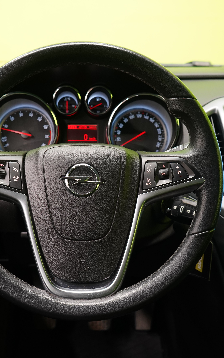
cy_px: 178
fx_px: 498
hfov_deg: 25.3
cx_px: 83
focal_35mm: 51
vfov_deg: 39.6
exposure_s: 1/20
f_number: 5
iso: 1250
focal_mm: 33
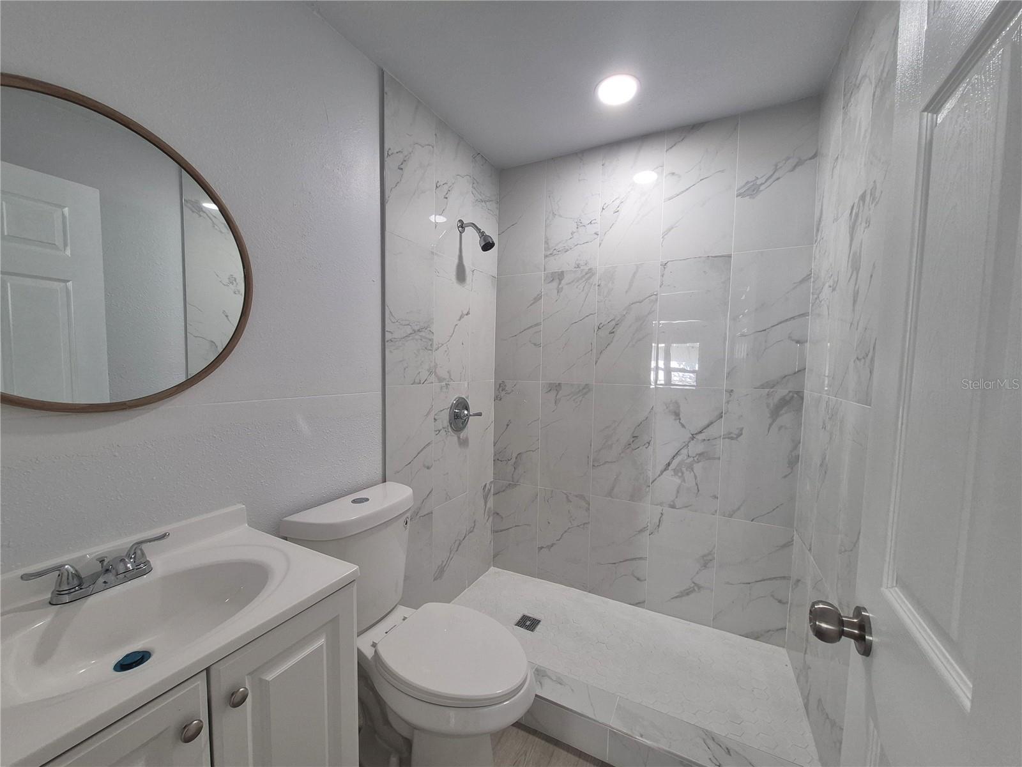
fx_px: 384
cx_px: 511
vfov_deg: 89.9
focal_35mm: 13
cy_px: 384
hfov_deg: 106.2
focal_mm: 1.74
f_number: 2.2
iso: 125
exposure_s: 1/60
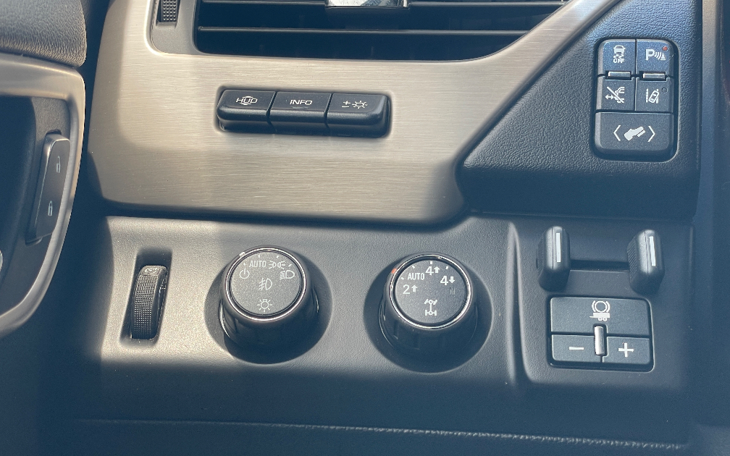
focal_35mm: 56
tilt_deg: -10.6
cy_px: 241
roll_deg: -1.7
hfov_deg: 36.3
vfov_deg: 23.1
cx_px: 369
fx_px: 1114
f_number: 2
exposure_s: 1/122
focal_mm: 6
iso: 25
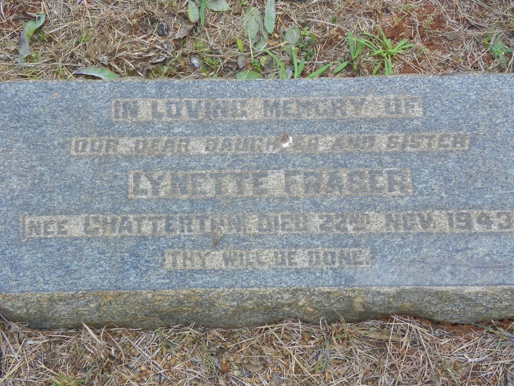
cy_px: 193
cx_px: 257
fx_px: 980
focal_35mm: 66
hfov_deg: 29.4
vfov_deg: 22.3
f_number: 3.5
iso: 64
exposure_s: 1/40
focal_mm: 11.8
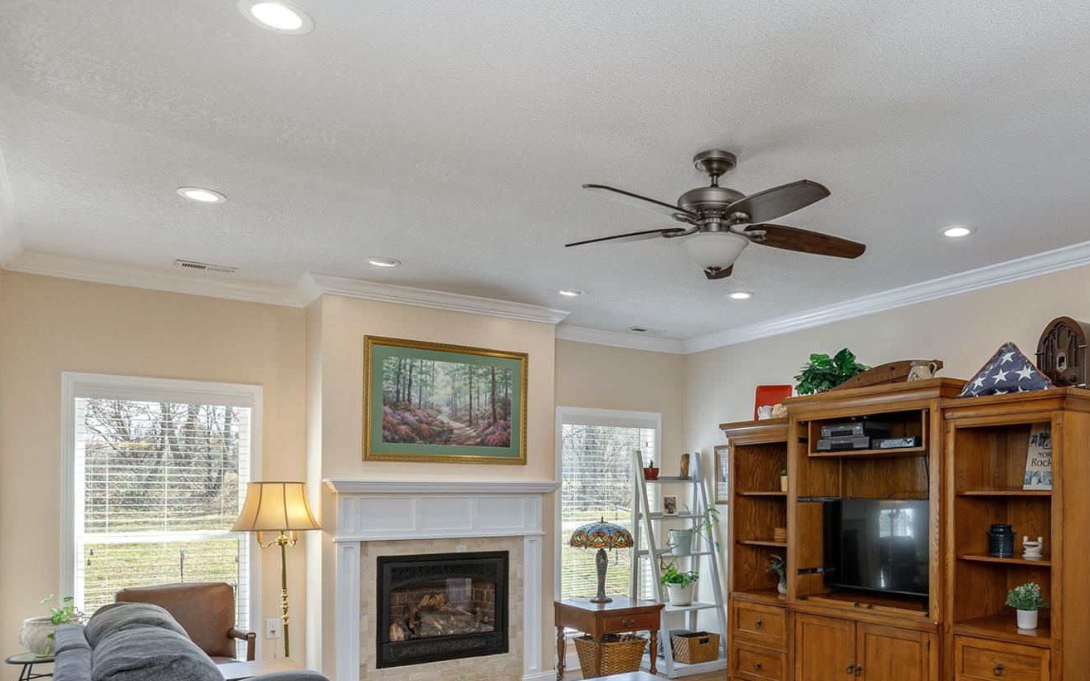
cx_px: 747
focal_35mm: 27
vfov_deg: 44.5
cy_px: 510
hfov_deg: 66.1
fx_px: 802
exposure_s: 1/80
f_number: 8
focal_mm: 17
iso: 320
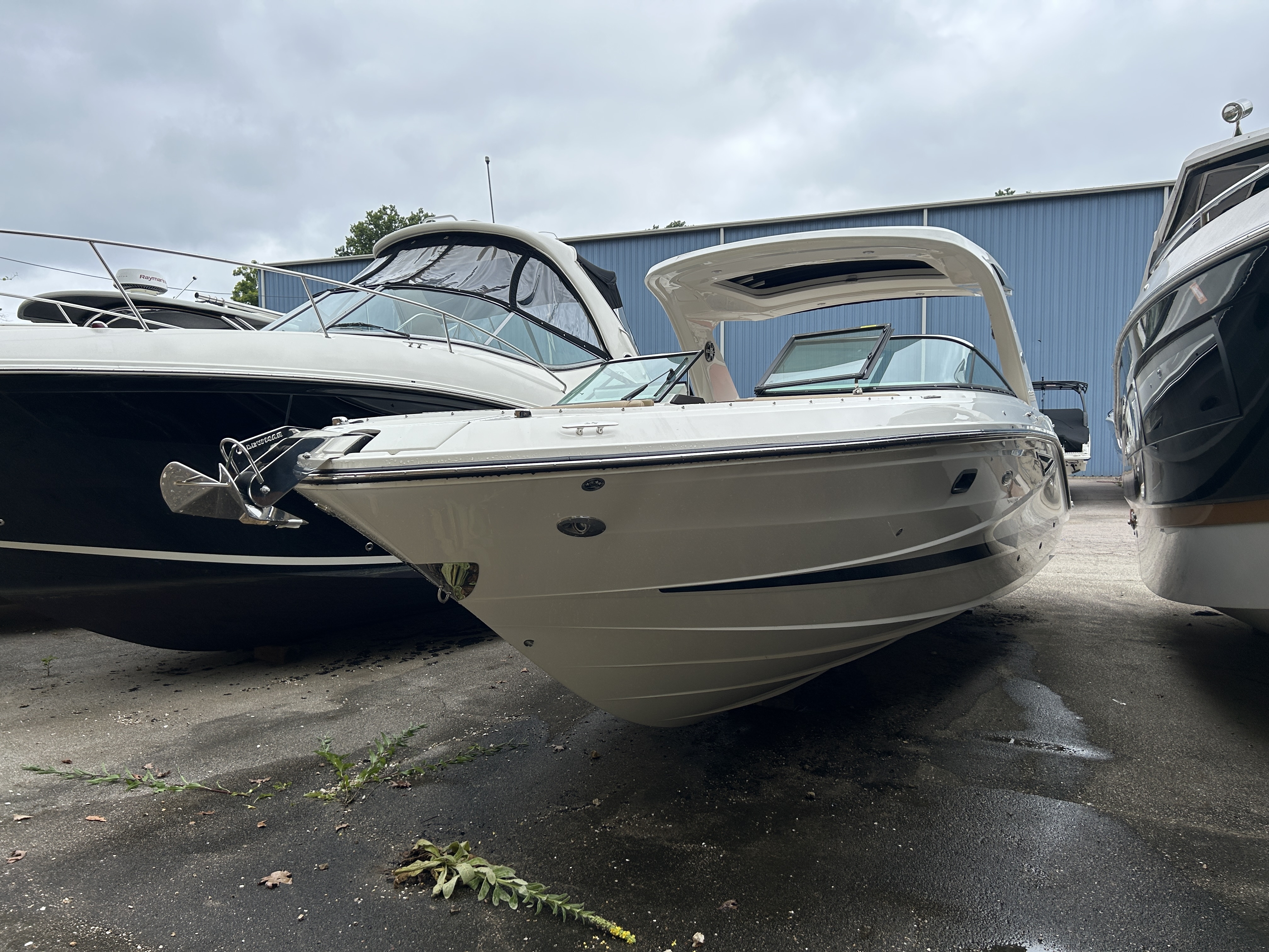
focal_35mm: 26
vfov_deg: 53.1
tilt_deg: -4.3
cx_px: 634
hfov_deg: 67.3
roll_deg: +1.0
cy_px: 476
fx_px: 953
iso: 50
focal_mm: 5.7
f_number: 1.5
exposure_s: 1/1808
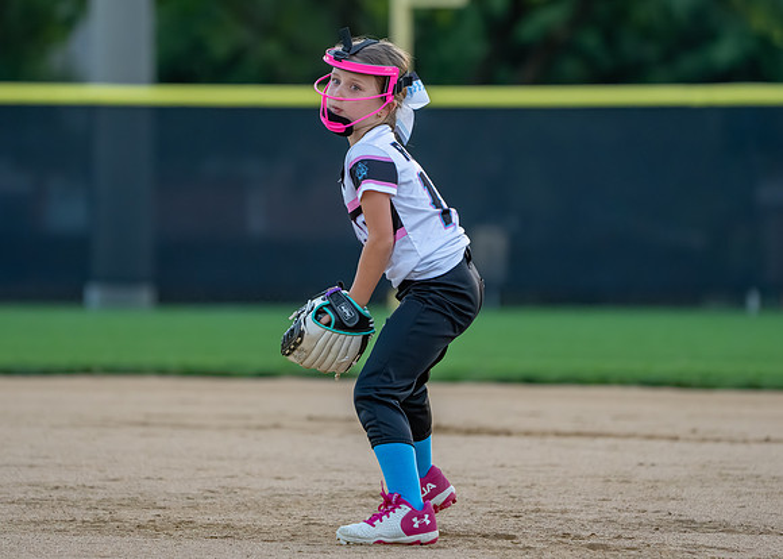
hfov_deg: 4.9
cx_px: 377
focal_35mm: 409
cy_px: 249
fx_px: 9103
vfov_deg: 3.5
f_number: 5.6
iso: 2500
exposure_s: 1/1250
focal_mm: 342
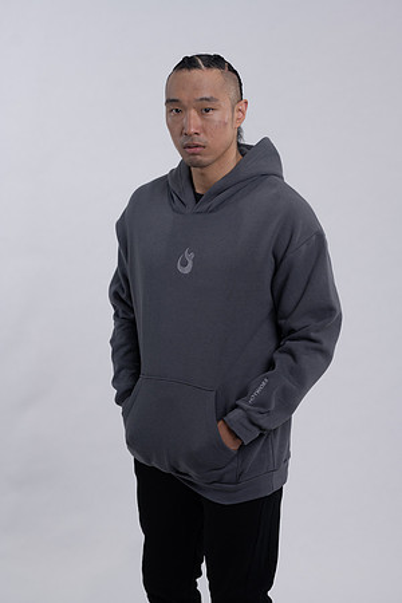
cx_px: 201
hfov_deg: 16.1
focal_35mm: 85
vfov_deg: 23.9
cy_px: 302
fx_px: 1424
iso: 125
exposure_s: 1/125
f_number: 4
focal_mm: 85
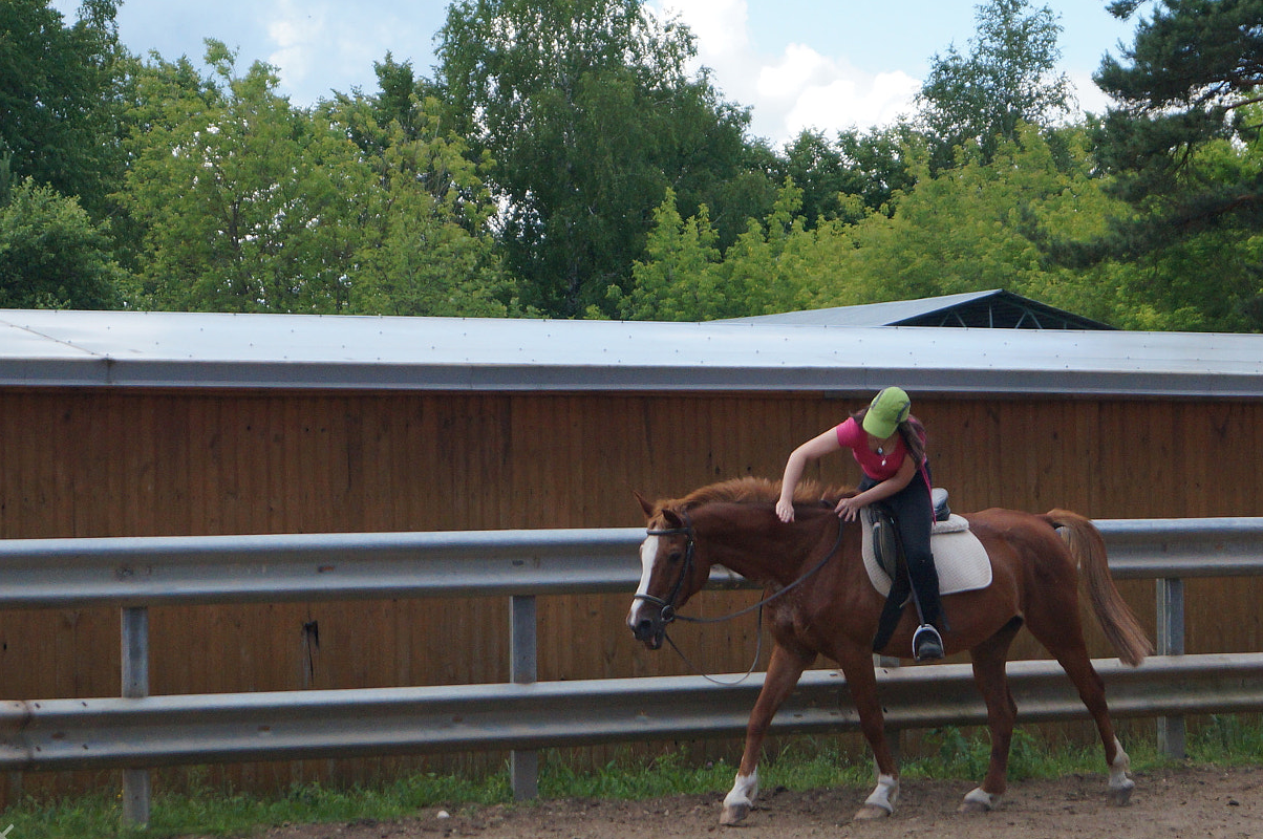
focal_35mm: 110
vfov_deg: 12.5
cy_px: 428
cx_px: 593
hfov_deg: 18.7
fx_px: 3843
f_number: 5.6
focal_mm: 55
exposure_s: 1/2000
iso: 800
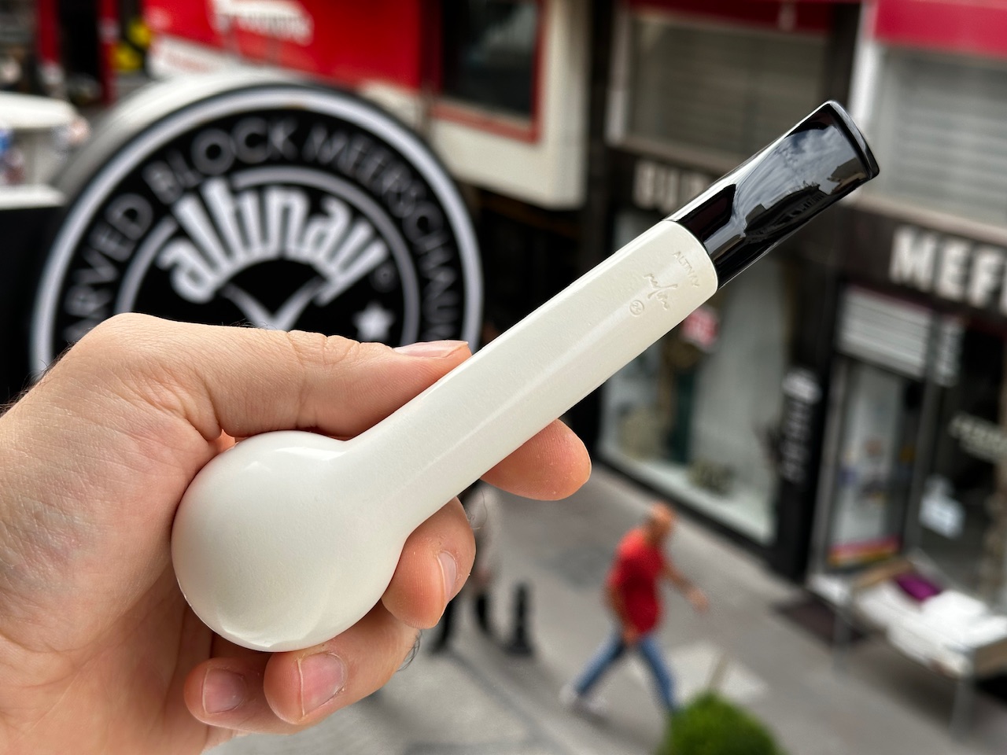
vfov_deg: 30.3
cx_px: 504
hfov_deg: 39.7
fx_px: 1396
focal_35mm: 48
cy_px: 378
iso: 64
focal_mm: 6.86
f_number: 1.78
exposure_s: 1/864
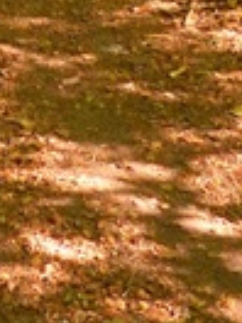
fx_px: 1585
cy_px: -563
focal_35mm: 170
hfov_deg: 8.5
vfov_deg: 9.6
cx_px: -120
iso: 100
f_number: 2.8
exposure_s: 1/200
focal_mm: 5
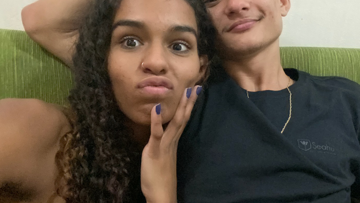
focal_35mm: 37
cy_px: 103
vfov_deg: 32.0
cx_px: 238
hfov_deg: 53.0
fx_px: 353
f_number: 2.2
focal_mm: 2.71
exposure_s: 1/15
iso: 1600
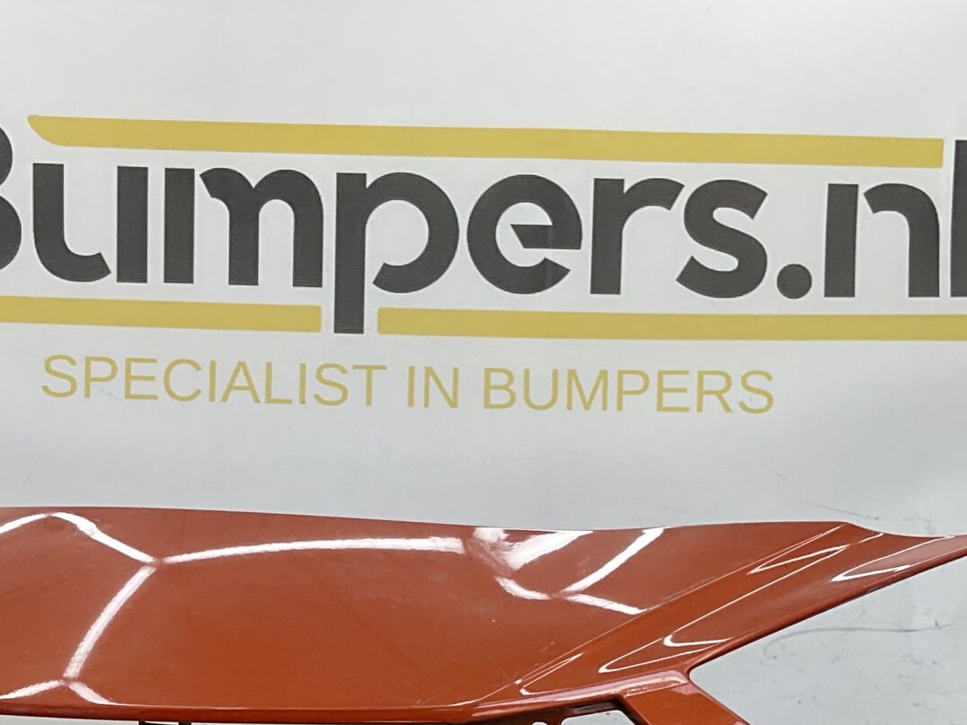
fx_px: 1928
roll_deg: -3.1
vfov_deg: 20.0
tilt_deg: -11.5
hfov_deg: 28.2
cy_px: 862
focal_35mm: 69
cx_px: 446
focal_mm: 3
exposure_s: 1/120
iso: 20
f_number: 1.8
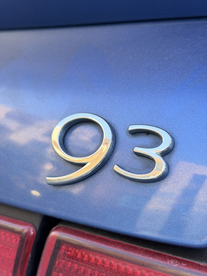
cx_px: 104
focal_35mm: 48
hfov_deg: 30.3
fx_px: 383
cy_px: 138
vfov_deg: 39.7
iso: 100
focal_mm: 6.76
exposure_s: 1/87
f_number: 1.78
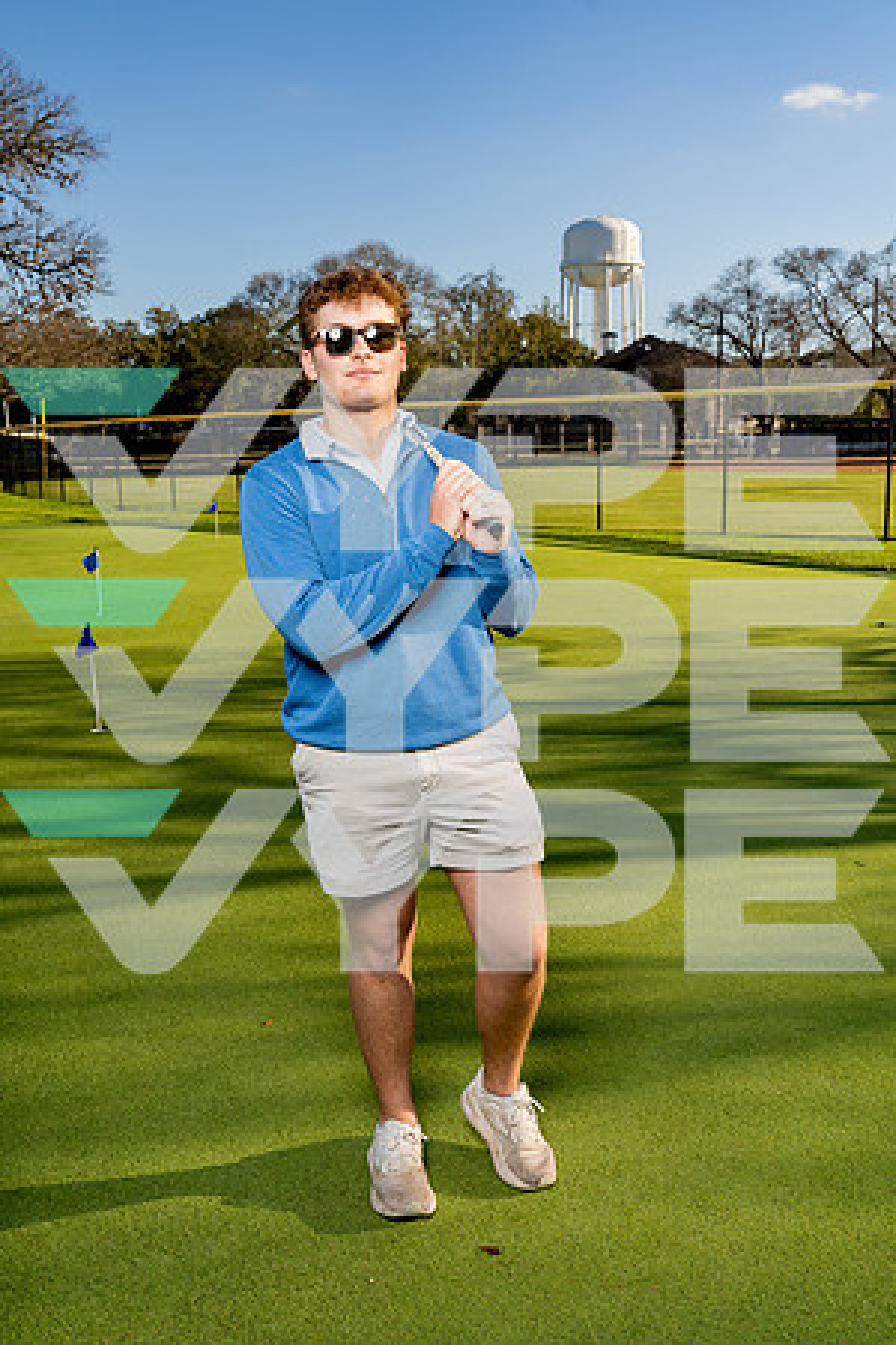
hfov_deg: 40.0
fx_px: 1232
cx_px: 448
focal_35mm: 33
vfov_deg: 57.2
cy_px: 672
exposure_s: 1/250
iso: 100
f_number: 8
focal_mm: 33
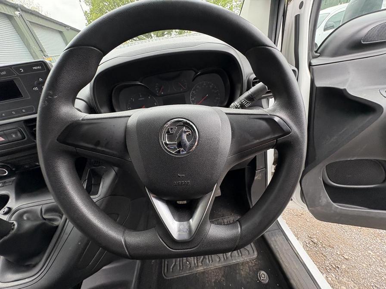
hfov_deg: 102.1
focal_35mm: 14
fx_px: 156
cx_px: 193
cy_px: 144
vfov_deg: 85.7
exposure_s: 1/141
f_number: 2.2
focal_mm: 2.22
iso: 125
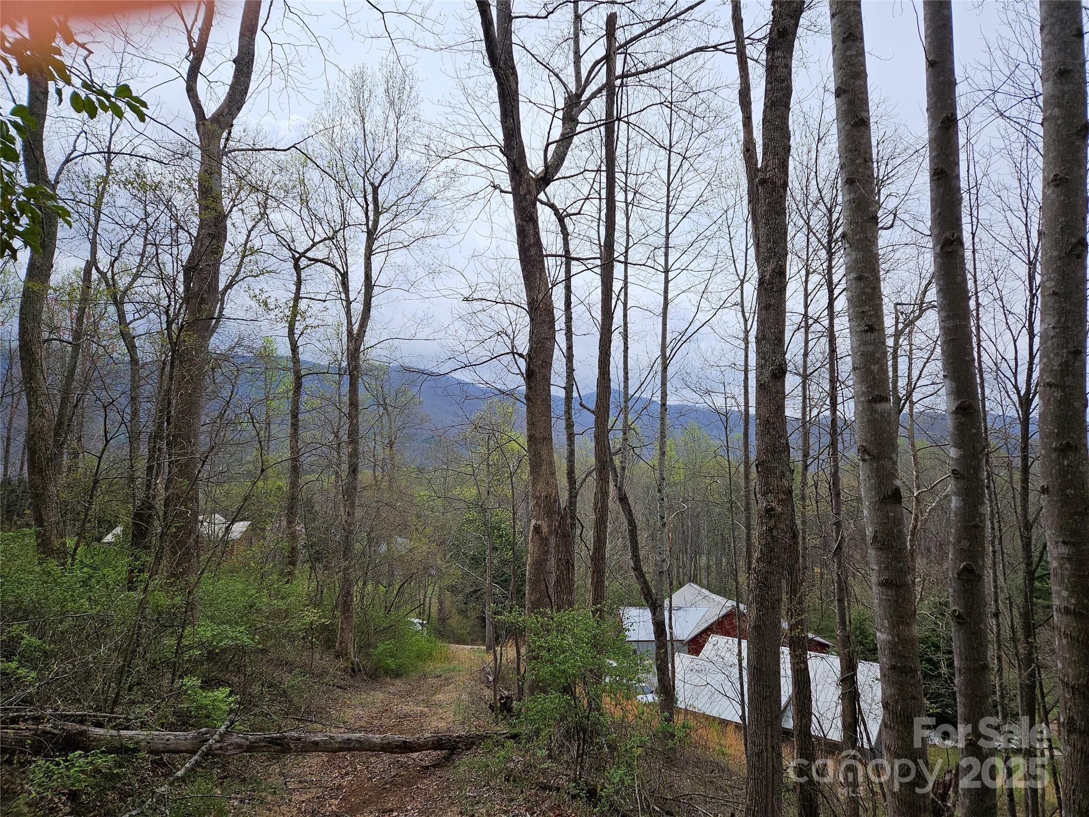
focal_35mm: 23
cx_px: 544
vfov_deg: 58.9
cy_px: 408
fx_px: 724
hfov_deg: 73.9
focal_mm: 5.4
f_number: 1.8
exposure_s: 1/2077
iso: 25
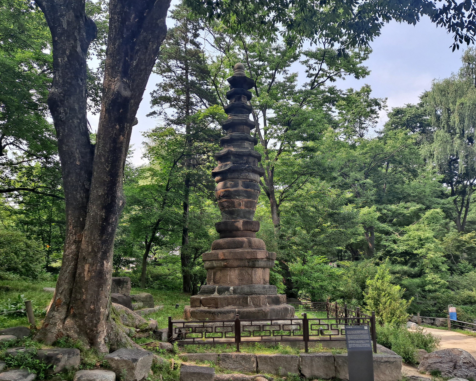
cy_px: 232
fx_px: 451
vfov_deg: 45.5
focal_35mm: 32
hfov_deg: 55.7
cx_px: 245
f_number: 2
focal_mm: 4.6
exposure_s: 1/826
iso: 32
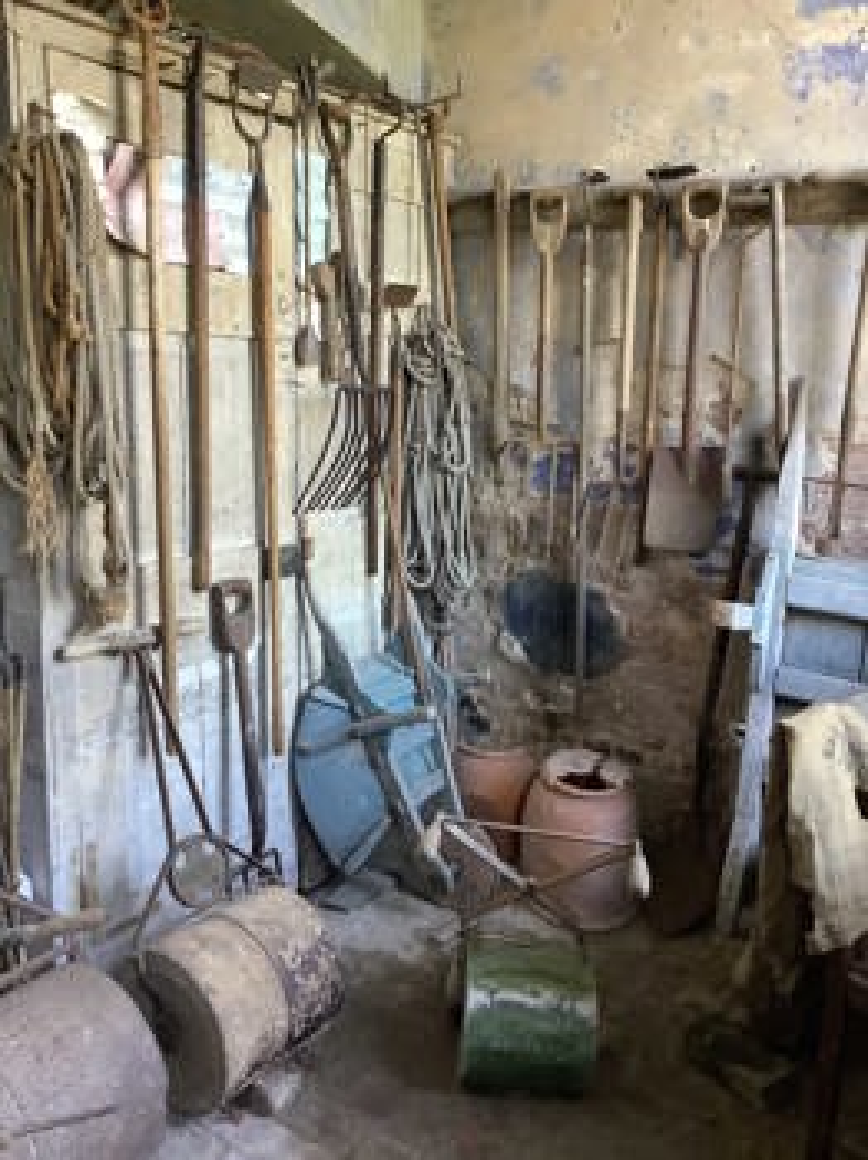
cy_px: 580
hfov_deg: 45.4
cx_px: 434
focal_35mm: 31
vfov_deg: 58.4
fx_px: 1038
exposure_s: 1/50
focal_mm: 3.3
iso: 250
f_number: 2.4
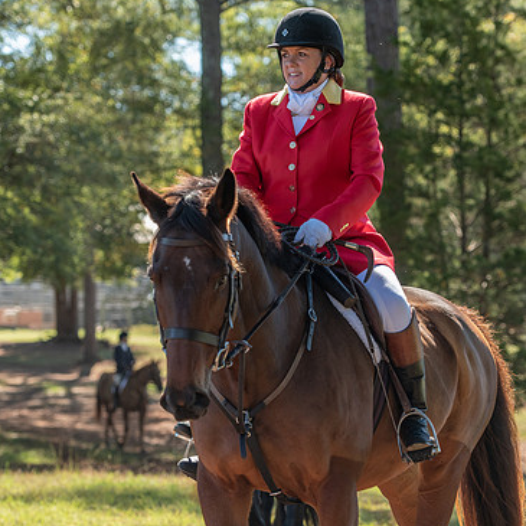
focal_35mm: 151
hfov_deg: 11.6
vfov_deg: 11.6
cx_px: 312
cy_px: 294
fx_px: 2596
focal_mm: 95
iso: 280
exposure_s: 1/320
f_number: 4
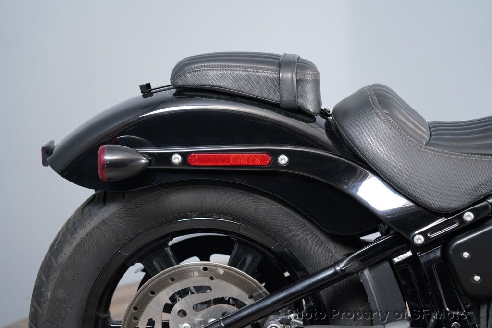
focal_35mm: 105
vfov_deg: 13.0
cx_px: 246
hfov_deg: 19.5
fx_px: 1435
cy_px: 164
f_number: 4
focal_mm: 105
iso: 2000
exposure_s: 1/125
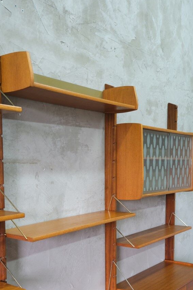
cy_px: 199
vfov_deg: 45.5
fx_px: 338
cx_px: 90
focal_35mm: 42
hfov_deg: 31.9
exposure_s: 1/27
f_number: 4
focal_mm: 18.4
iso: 1250
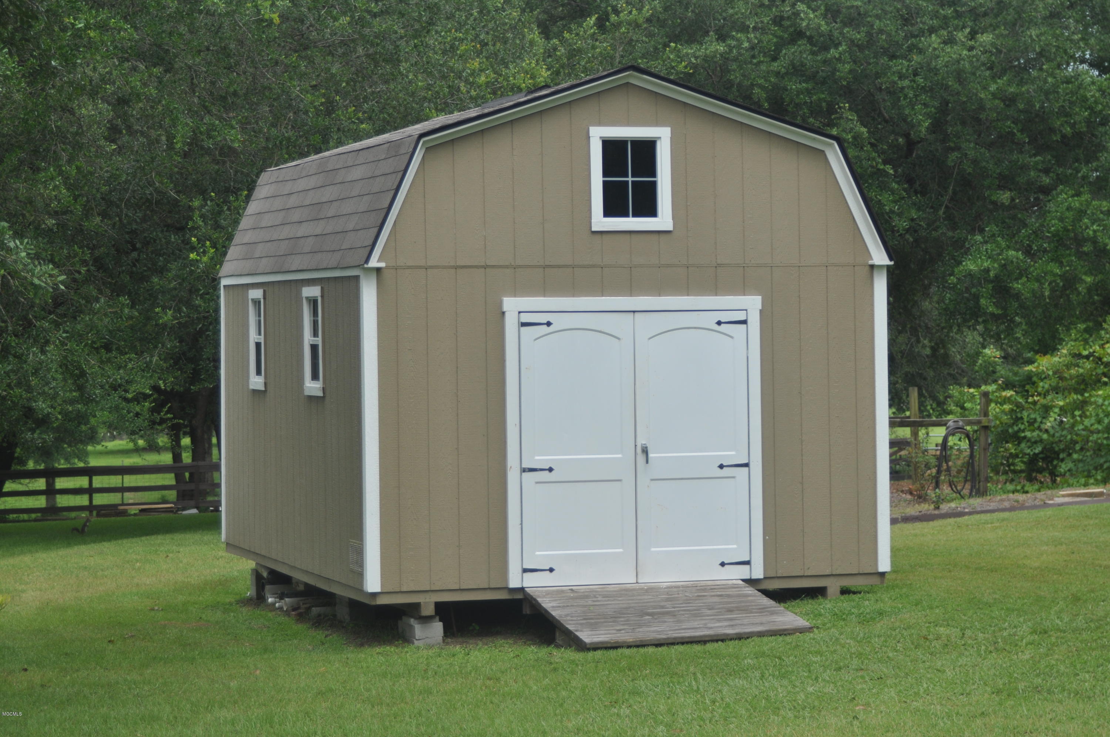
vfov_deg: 13.4
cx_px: 555
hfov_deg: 20.0
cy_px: 368
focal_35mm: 102
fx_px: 3141
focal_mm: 68
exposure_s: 1/500
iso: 200
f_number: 5.6
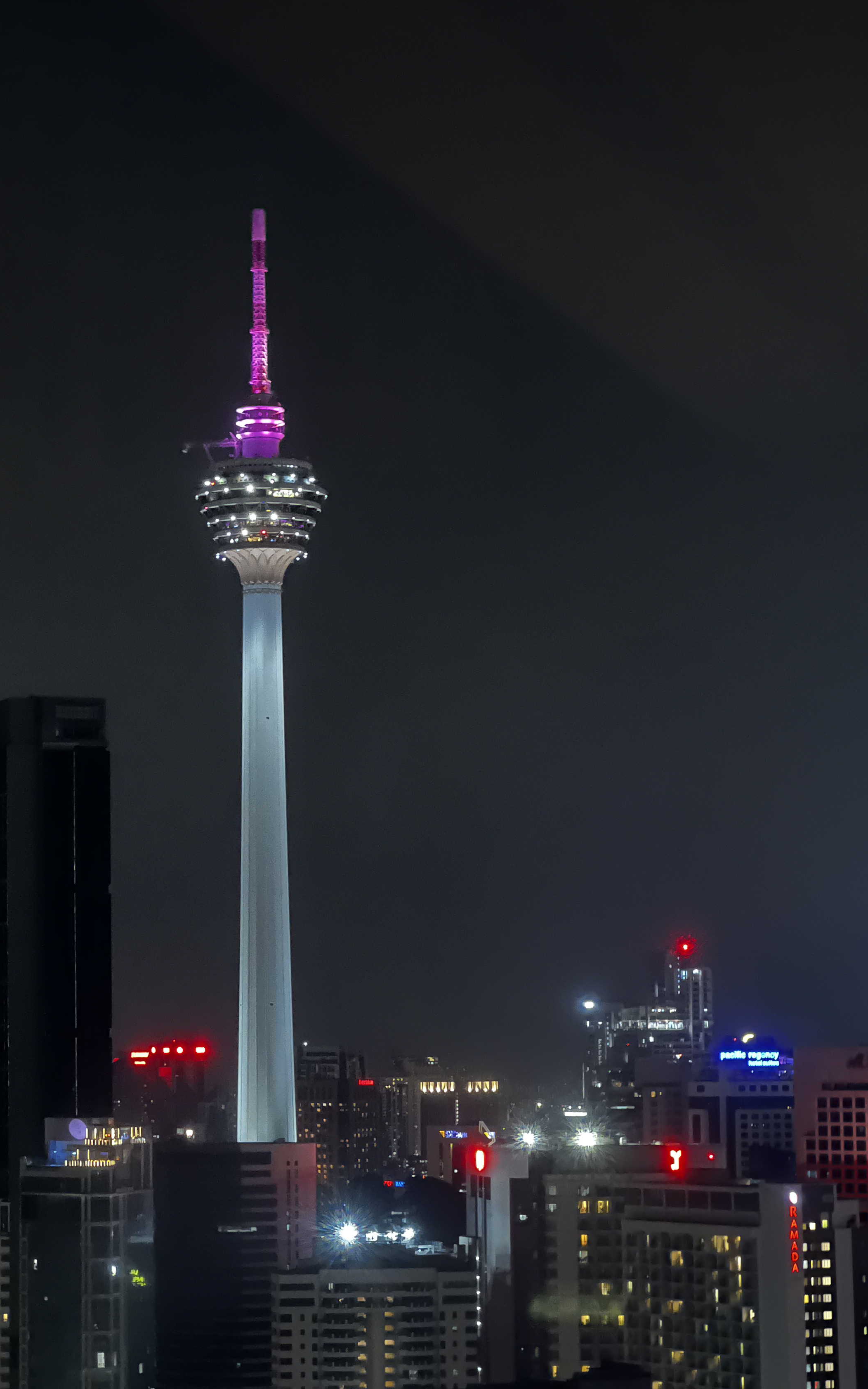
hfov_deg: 13.5
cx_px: 274
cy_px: 808
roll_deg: +0.8
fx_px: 3671
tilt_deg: +4.4
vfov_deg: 21.4
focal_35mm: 97
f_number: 2.8
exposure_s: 1.1
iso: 640
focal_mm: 9
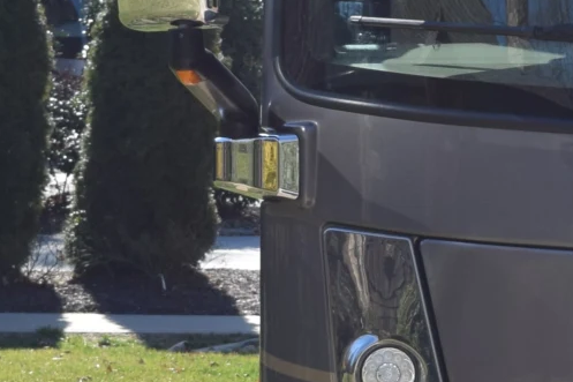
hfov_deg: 8.3
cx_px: 1042
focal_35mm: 240
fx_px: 3812
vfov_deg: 5.7
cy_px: -6
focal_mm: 31
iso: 200
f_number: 8
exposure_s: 1/250
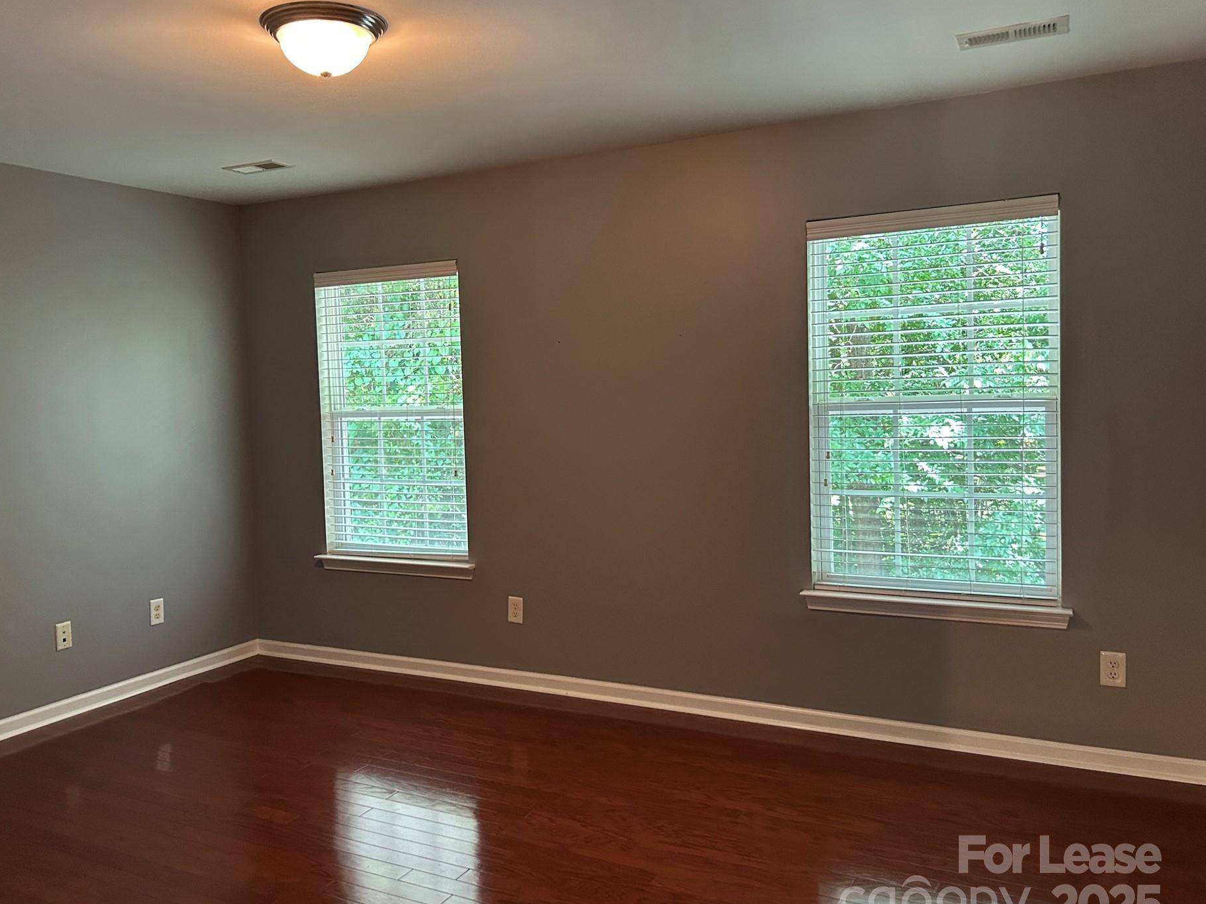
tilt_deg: -3.1
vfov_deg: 48.2
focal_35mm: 29
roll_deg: +2.4
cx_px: 539
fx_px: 1010
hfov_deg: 61.5
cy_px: 454
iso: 320
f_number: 1.5
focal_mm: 5.7
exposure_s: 1/60
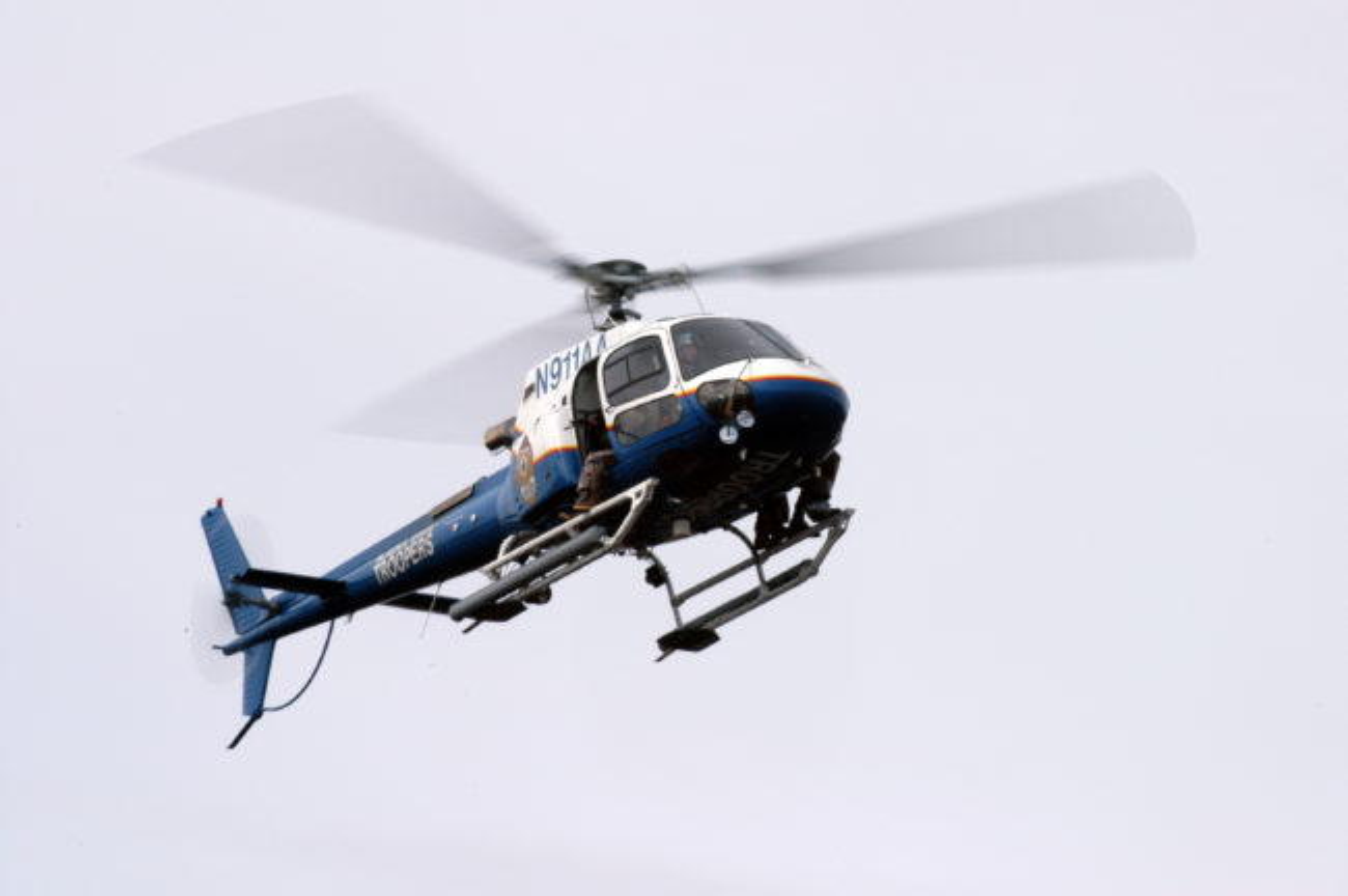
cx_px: 674
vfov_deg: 4.6
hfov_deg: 6.9
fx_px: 11222
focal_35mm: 300
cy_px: 448
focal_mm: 200
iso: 200
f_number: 22
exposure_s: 1/80
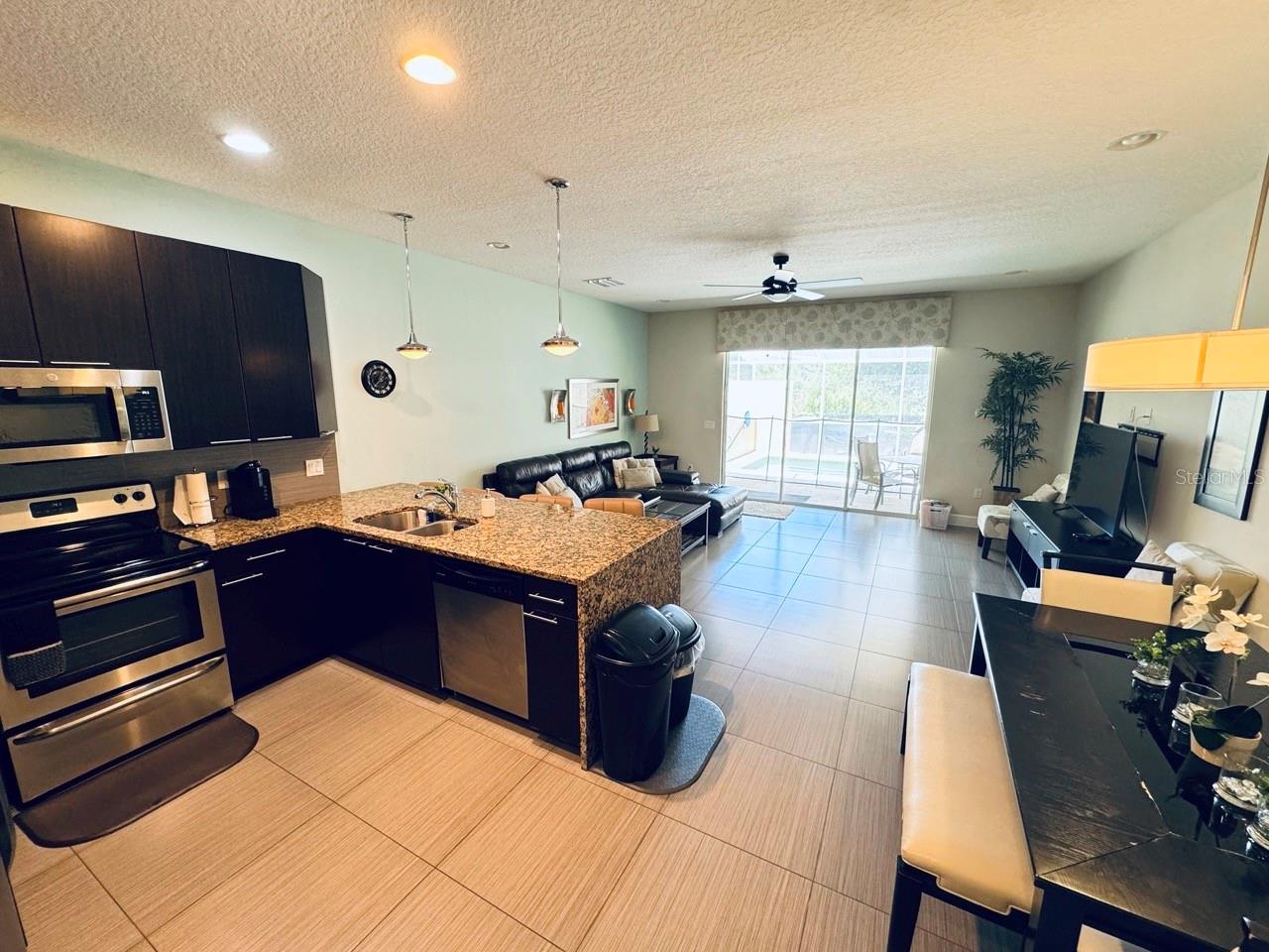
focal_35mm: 14
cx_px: 634
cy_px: 476
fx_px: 513
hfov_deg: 102.1
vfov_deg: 85.7
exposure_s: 1/60
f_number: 2.2
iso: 250
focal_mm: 2.22
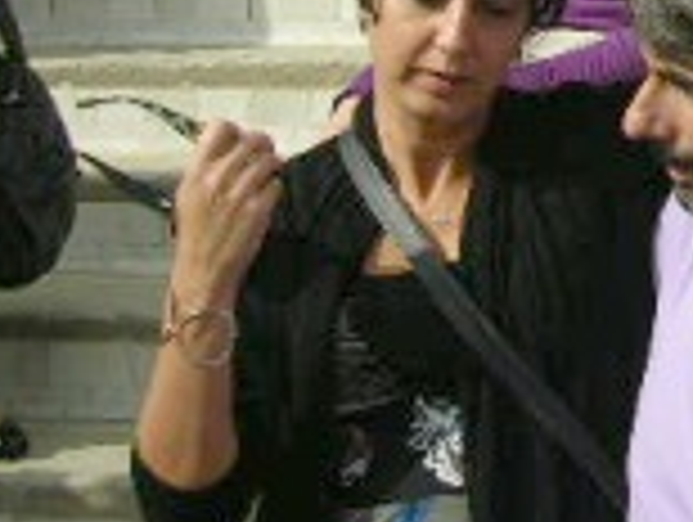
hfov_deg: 16.7
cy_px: -135
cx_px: 968
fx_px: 2186
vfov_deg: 13.2
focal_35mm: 109
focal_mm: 5.8
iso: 50
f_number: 8.5
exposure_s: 1/158
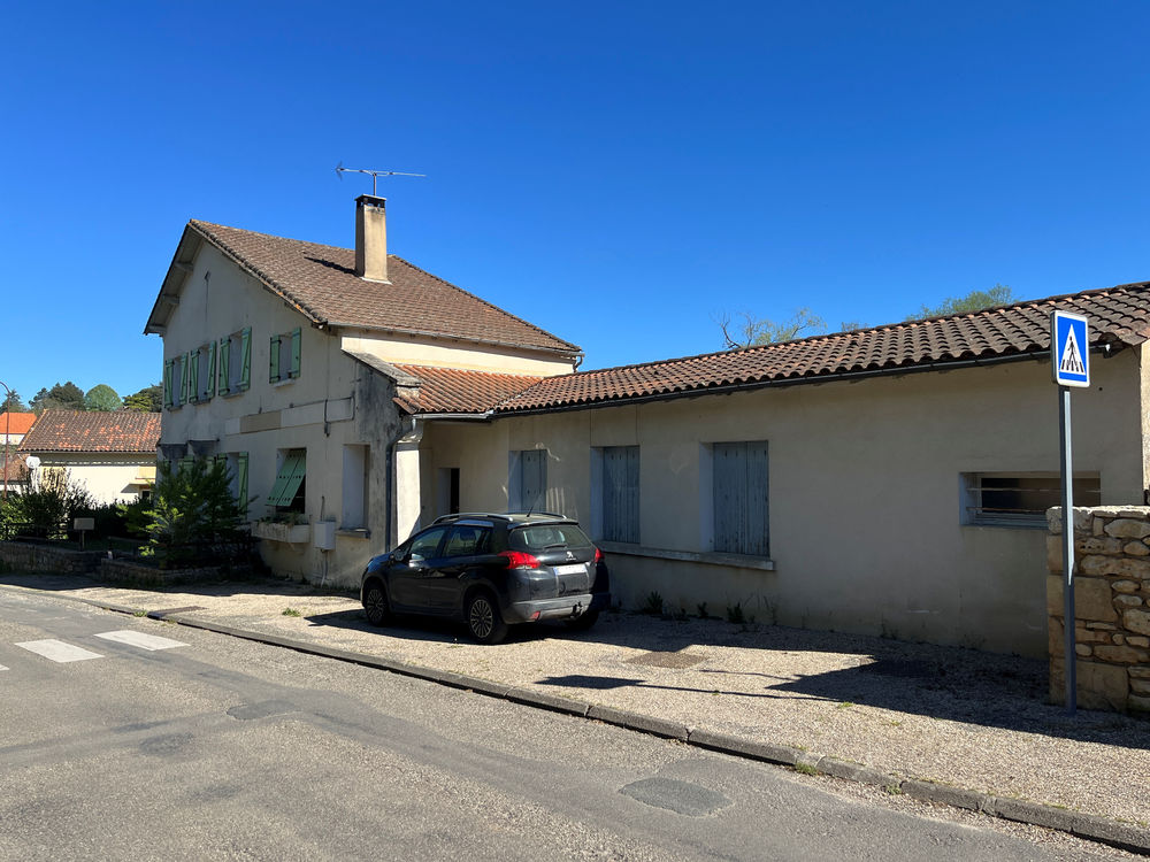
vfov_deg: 53.1
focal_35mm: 26
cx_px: 575
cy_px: 431
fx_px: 864
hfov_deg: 67.3
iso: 50
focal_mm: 5.1
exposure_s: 1/2410
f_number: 1.6
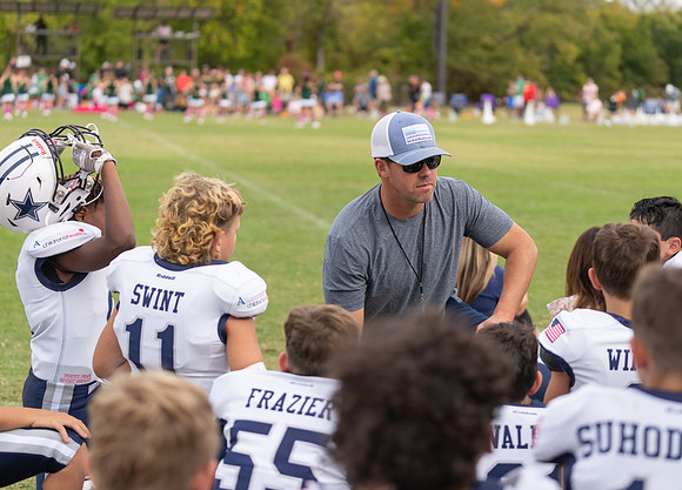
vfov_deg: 18.7
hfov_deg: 25.7
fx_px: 1492
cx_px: 384
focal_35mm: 77
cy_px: 234
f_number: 2.8
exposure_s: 1/800
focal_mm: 70
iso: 160
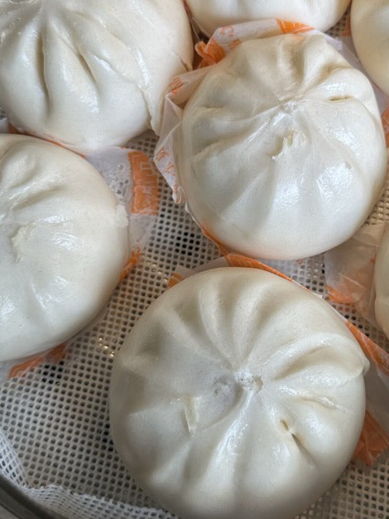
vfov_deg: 41.0
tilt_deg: -73.7
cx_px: 261
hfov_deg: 31.3
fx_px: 689
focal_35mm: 46
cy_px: 209
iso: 80
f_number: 1.78
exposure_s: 1/1517
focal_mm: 6.86
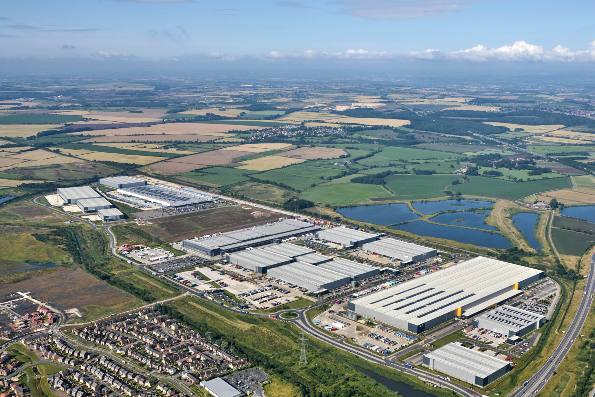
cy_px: 232
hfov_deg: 47.3
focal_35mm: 41
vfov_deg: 32.6
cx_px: 334
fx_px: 678
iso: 250
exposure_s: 1/1000
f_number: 11
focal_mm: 34
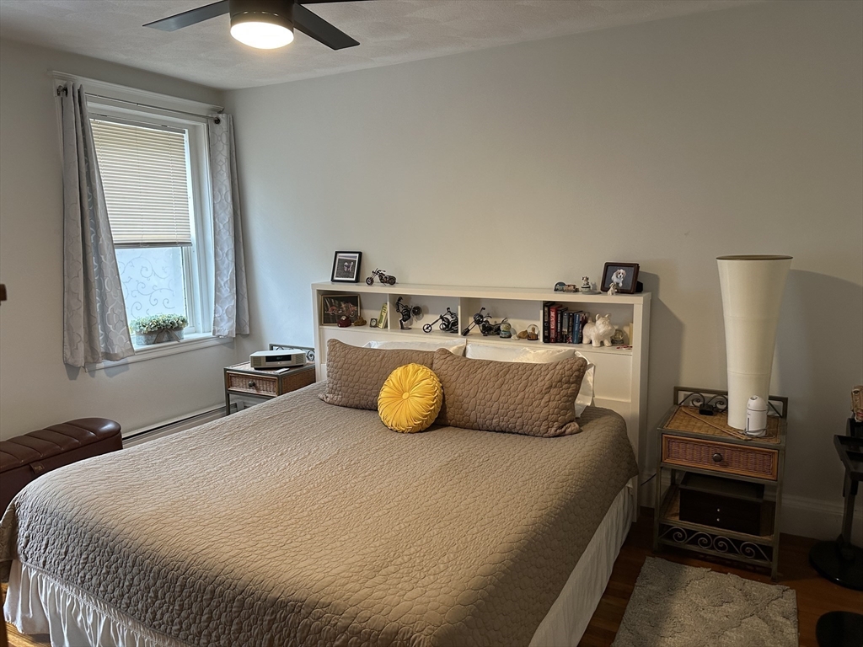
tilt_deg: -6.8
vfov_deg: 56.8
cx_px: 432
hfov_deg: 71.6
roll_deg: -0.2
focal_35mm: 24
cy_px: 324
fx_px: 598
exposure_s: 1/60
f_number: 1.78
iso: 160
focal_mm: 6.86
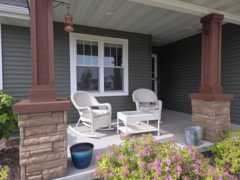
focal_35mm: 23
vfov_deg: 58.9
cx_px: 120
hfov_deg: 73.9
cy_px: 90
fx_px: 159
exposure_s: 1/707
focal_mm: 5.4
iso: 25
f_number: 1.8
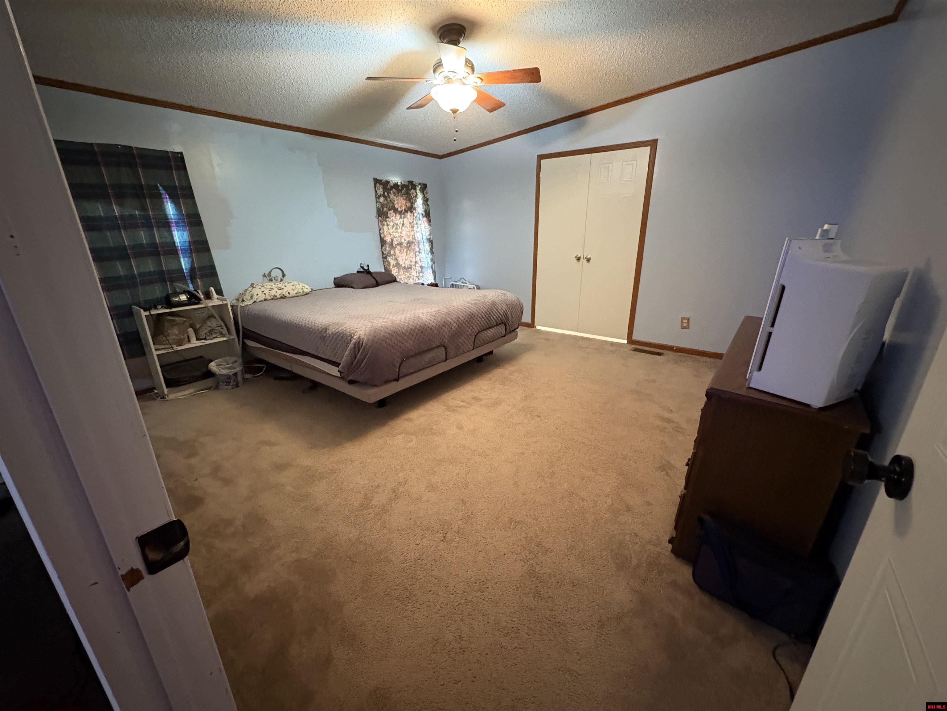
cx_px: 474
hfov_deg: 102.1
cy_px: 356
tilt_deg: -17.9
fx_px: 383
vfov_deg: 85.7
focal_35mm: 14
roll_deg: +1.2
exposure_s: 1/30
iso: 1000
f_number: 2.2
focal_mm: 2.22
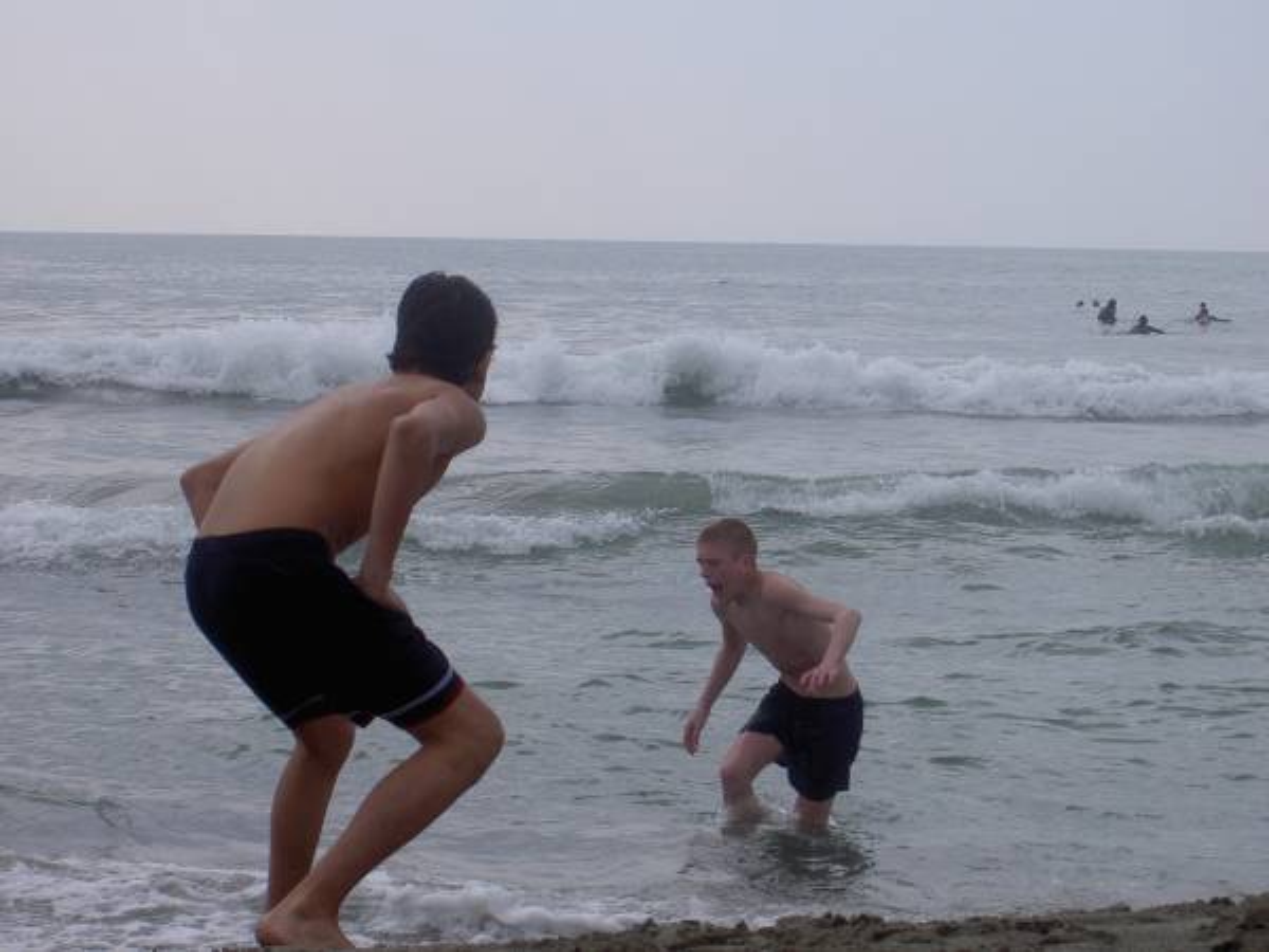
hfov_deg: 17.0
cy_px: 476
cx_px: 634
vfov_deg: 12.8
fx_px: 4252
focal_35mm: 116
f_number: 4.9
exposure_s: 1/400
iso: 100
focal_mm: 24
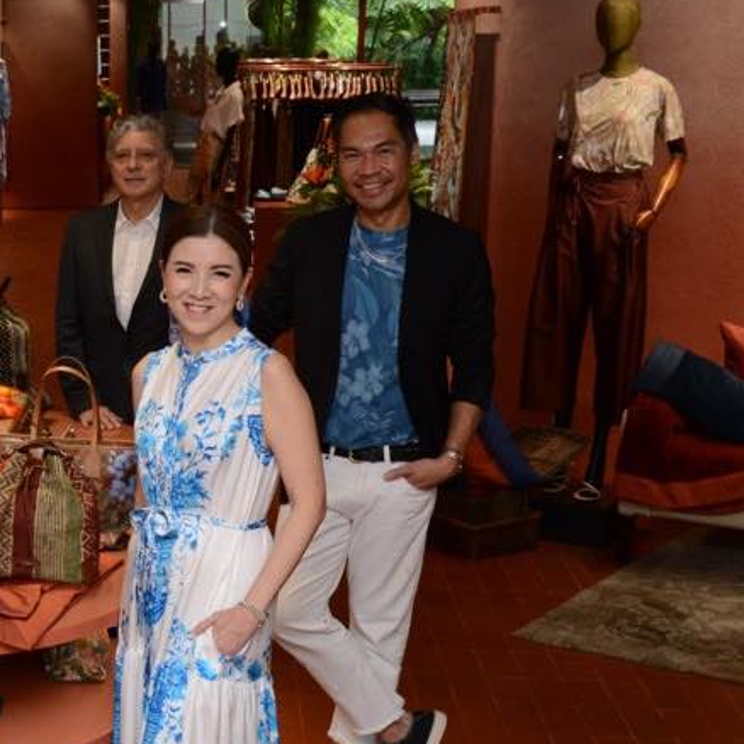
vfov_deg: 22.4
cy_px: 455
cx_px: -95
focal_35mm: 77
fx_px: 1872
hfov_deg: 21.2
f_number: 8
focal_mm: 31
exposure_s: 1/50
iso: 400
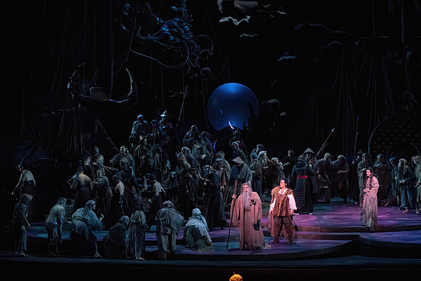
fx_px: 819
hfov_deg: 28.8
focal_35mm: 70
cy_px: 140
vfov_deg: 19.5
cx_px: 210
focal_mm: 70
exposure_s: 1/320
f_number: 10
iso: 20000
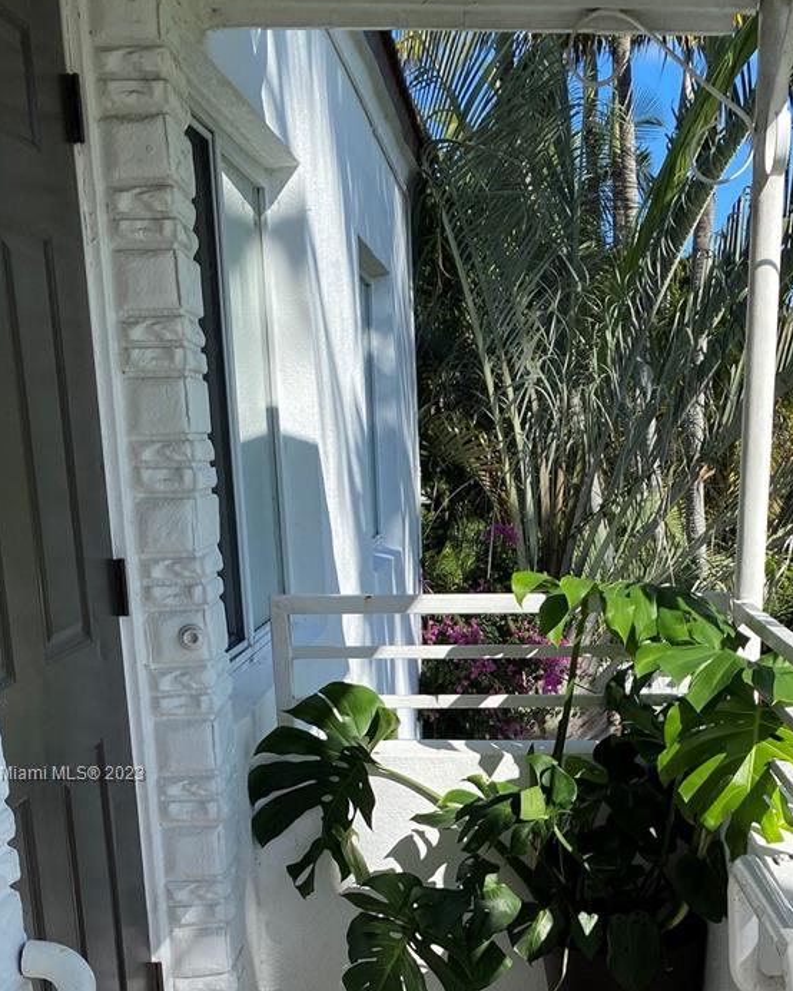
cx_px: 527
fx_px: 1290
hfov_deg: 33.9
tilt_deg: -15.6
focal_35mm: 44
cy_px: 775
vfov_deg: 40.5
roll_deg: +1.3
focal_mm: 4.25
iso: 32
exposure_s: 1/1961
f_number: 1.8
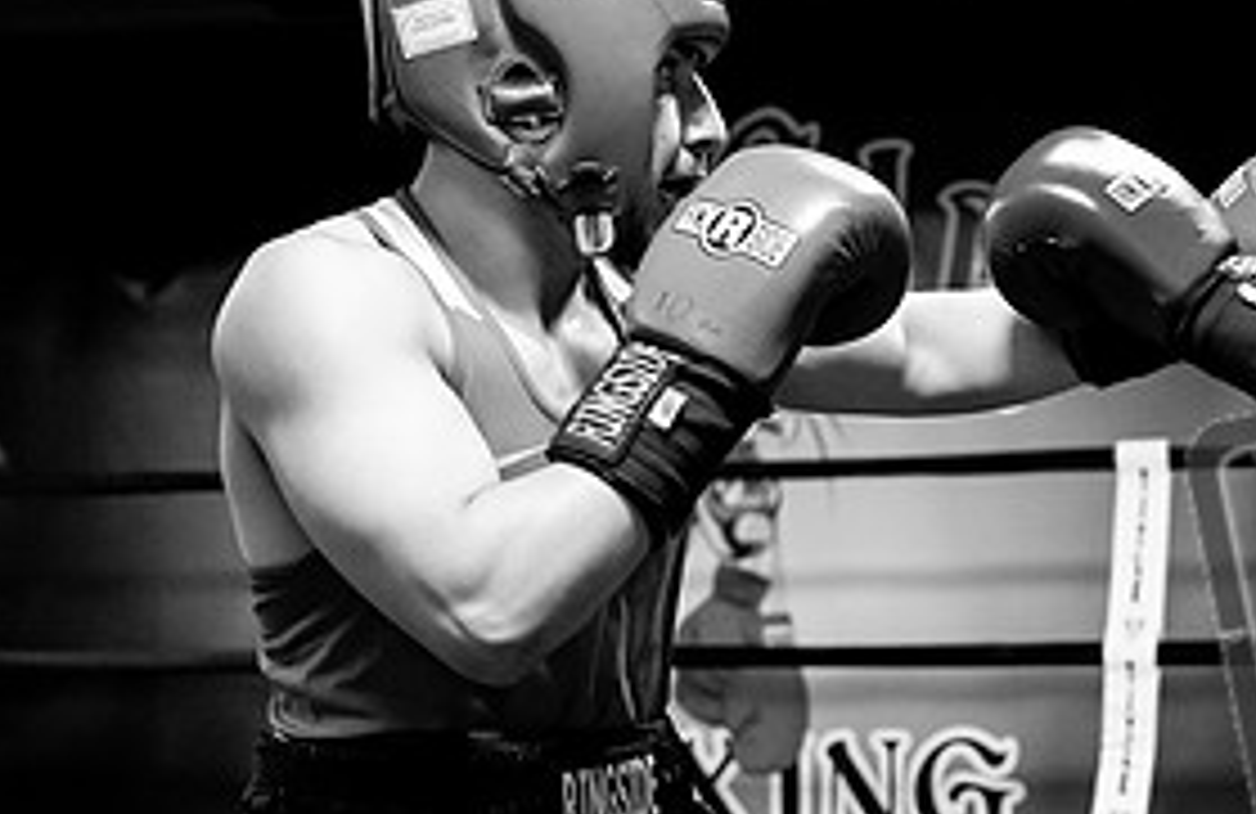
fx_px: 3598
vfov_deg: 12.9
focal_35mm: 104
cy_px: 641
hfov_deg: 19.1
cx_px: 1337
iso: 8000
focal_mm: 44
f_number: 2.8
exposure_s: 1/1000
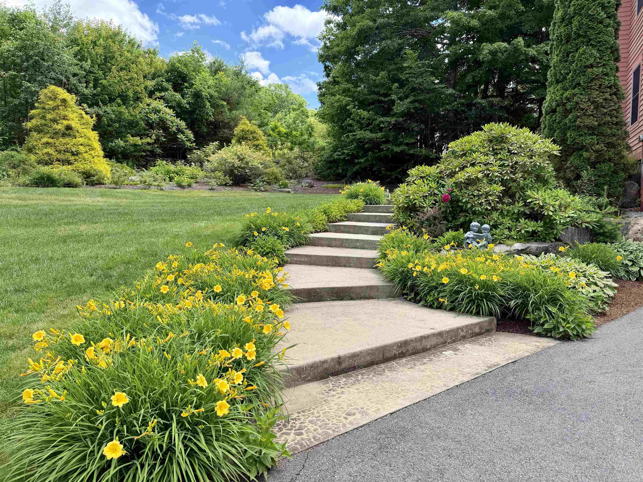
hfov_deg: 71.6
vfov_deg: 56.8
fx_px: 446
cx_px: 322
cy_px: 241
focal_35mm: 24
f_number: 1.78
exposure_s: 1/1901
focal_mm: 6.76
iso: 100
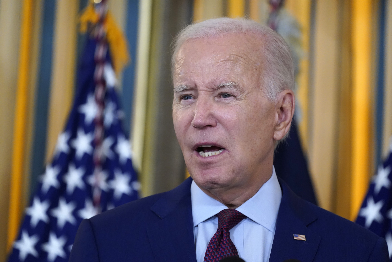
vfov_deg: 4.1
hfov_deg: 6.1
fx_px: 3691
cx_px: 196
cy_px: 131
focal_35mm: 339
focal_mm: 339
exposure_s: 1/200
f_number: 5.6
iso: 6400
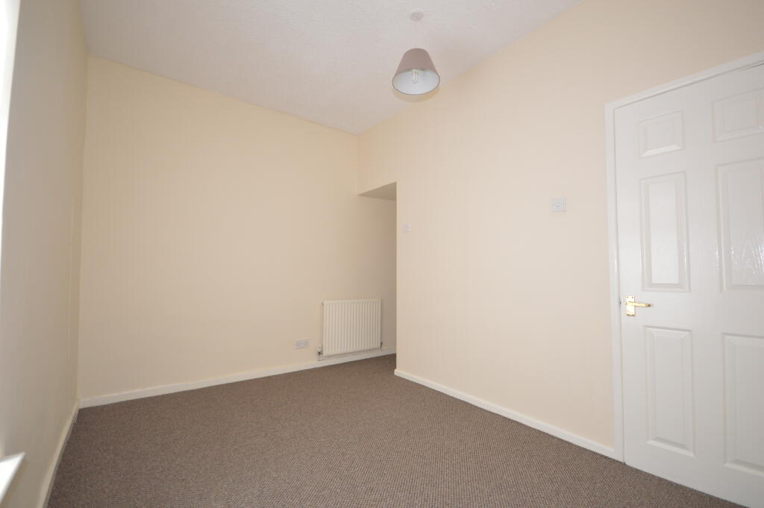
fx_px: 318
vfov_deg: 77.2
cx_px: 382
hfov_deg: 100.4
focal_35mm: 15
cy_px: 254
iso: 400
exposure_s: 1/80
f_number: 4.5
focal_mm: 10
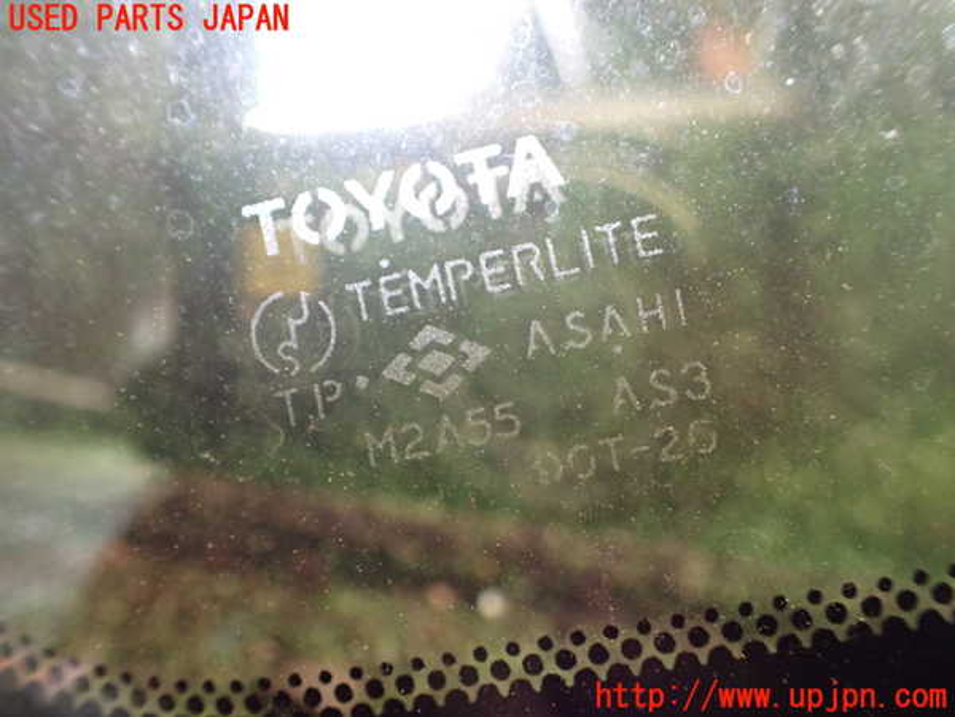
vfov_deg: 46.8
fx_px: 828
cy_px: 358
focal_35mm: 30
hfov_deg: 60.0
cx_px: 478
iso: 800
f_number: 2.3
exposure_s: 1/30
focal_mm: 5.4
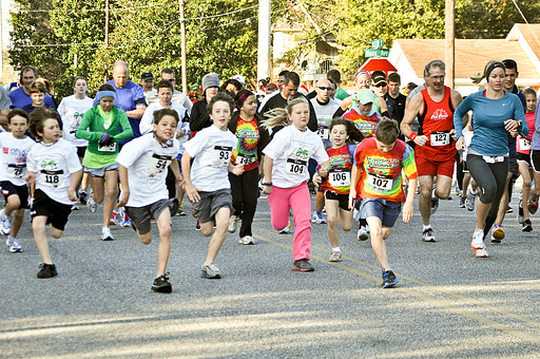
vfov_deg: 9.5
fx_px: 2166
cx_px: 282
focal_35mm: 145
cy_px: 190
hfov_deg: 14.2
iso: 400
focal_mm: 85
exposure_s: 1/800
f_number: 5.6
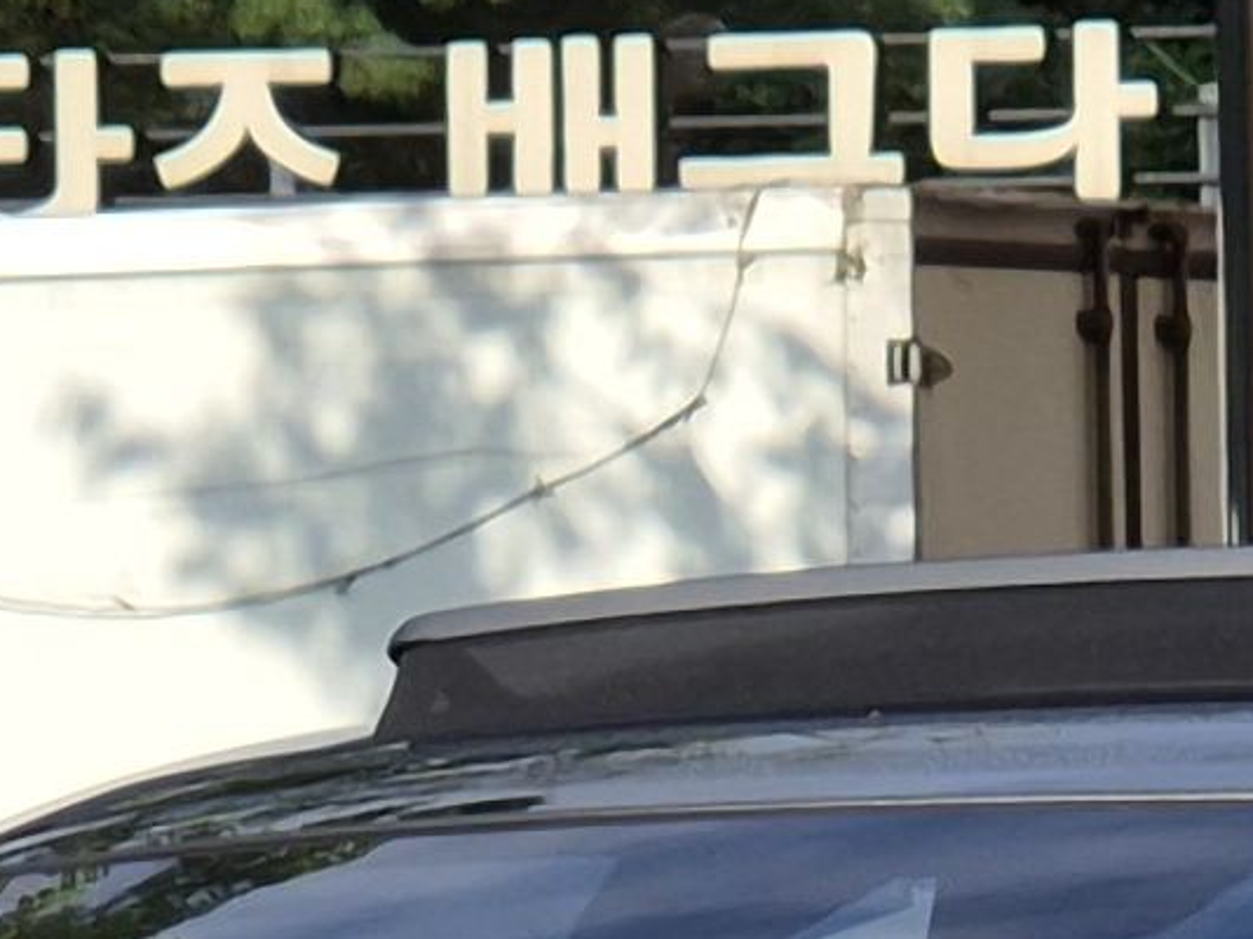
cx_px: 734
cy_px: 2216
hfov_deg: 3.8
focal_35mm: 517
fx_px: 18706
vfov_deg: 2.8
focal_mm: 7
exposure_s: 1/962
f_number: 2.4
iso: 25
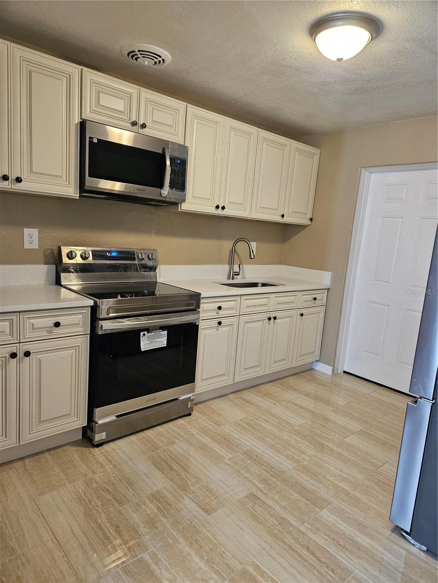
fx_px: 388
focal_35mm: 23
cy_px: 292
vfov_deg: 73.9
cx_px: 219
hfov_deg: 58.9
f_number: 1.8
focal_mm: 5.4
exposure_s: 1/120
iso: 400
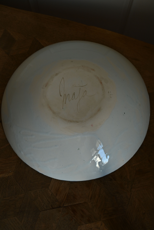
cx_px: 77
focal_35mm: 34
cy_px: 115
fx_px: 217
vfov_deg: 56.1
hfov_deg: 39.1
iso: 250
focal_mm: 22.5
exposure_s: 1/80
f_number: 5.6
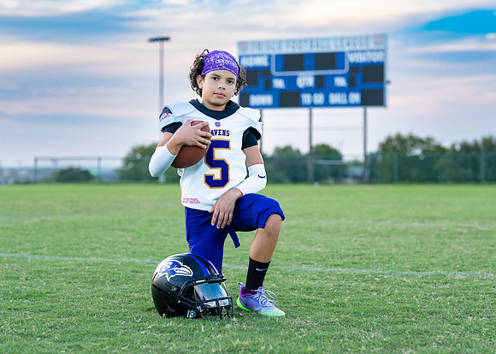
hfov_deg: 28.9
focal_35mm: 68
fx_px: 963
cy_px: 174
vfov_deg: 20.8
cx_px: 238
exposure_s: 1/400
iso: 160
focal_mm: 50
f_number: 2
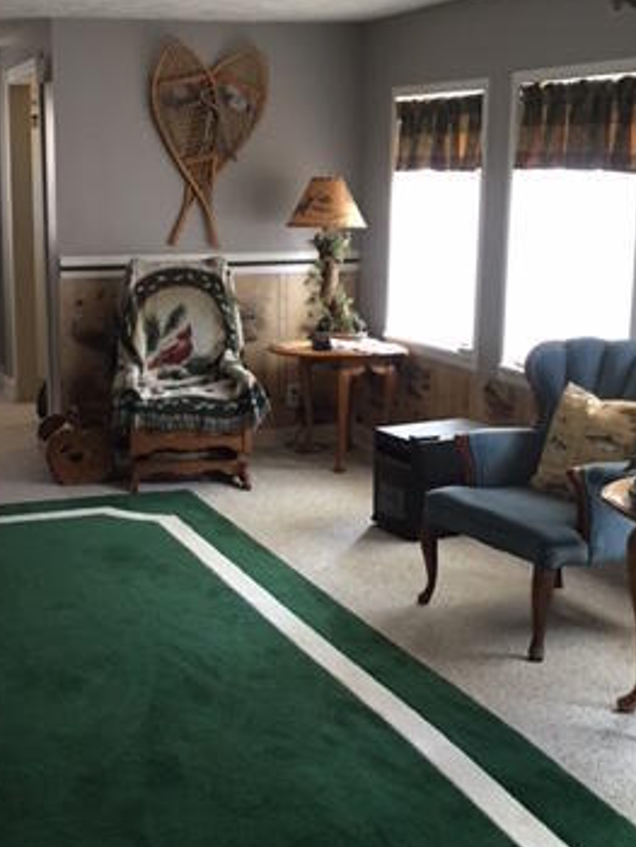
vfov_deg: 36.1
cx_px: 140
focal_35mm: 53
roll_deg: -0.6
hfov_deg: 27.1
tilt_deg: -11.8
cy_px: 414
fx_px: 1297
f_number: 2.2
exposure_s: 1/8
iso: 100
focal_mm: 4.15
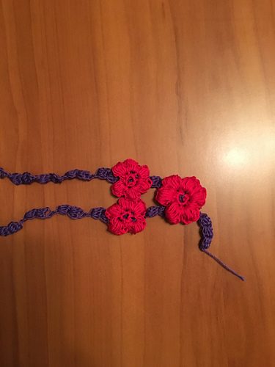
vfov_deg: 61.7
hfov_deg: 48.2
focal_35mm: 29
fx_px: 307
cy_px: 184
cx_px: 138
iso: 250
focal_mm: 4.15
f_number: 2.2
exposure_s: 1/15
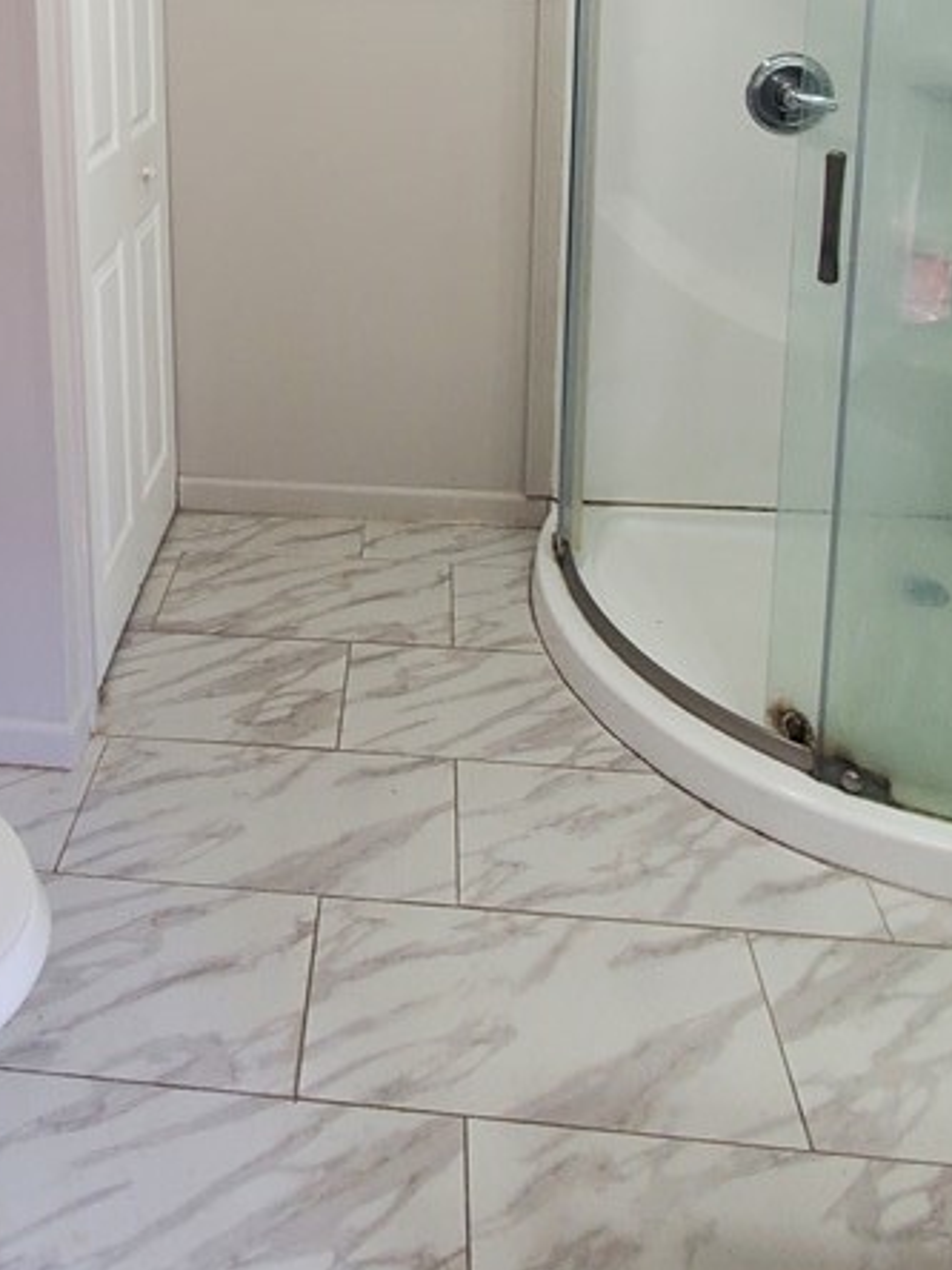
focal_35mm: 30
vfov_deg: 51.6
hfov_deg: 46.1
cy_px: 86
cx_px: 320
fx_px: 1100
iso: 160
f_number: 2.2
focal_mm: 1.8
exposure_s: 1/60
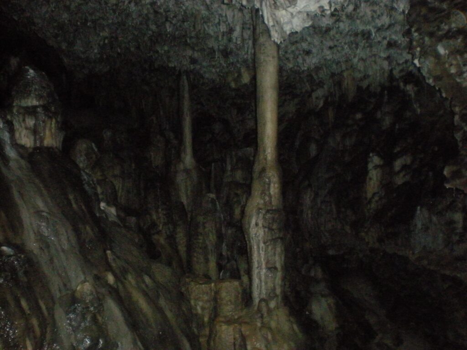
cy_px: 175
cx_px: 234
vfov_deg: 37.7
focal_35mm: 38
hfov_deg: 49.0
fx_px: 513
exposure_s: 1/60
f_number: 3.1
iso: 800
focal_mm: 6.3
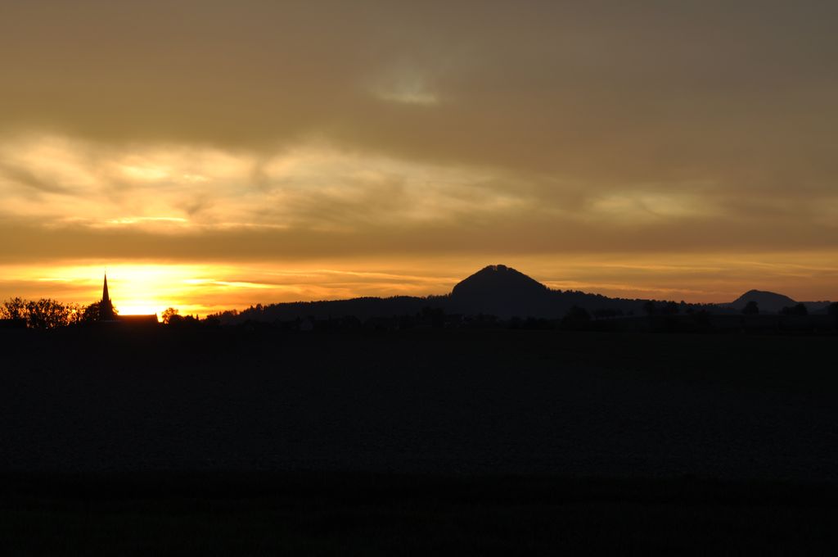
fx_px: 2615
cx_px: 419
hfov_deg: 18.2
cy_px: 278
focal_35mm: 112
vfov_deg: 12.1
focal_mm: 75
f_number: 14
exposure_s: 1/40
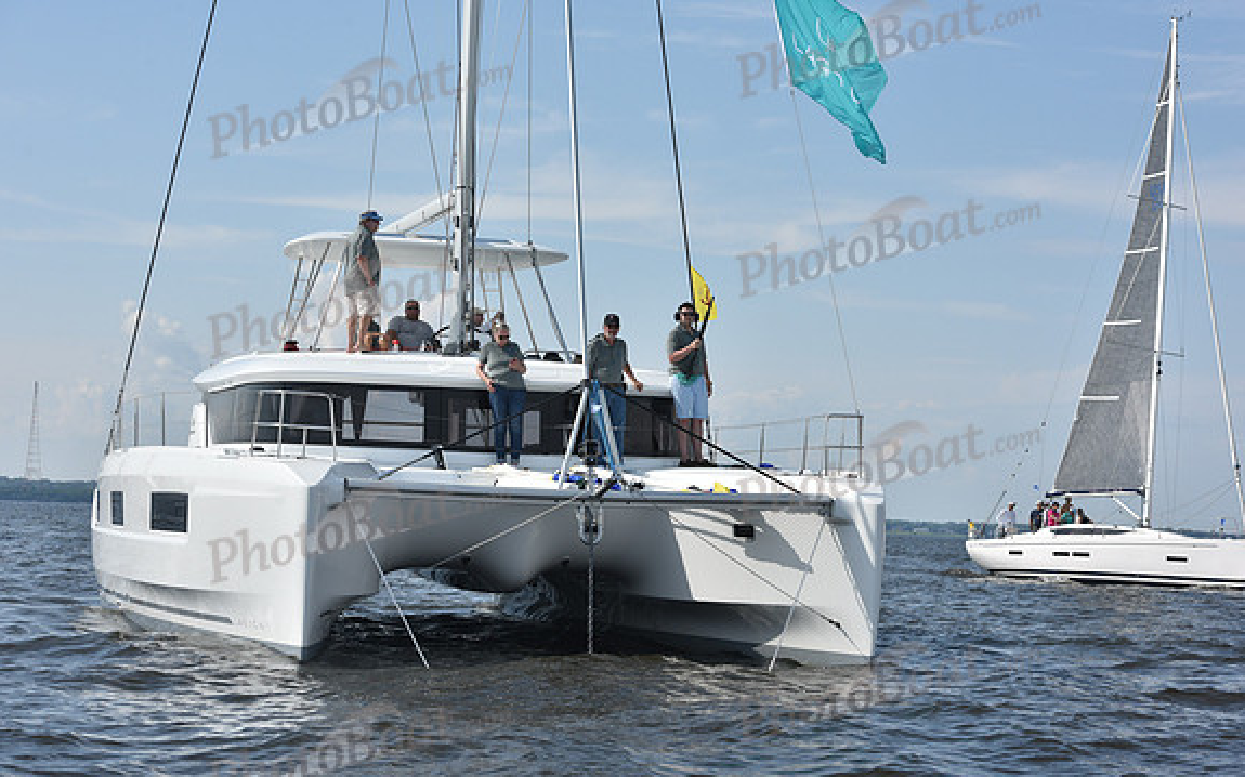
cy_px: 384
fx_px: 2442
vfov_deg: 18.1
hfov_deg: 28.6
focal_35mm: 72
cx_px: 626
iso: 320
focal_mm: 70
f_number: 8
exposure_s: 1/1250
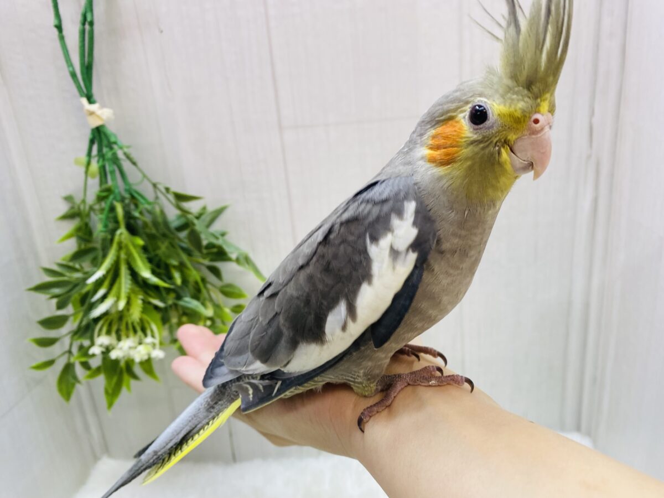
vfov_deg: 54.9
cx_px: 332
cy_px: 249
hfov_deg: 69.4
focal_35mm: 25
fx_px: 480
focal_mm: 4.25
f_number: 1.8
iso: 125
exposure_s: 1/100
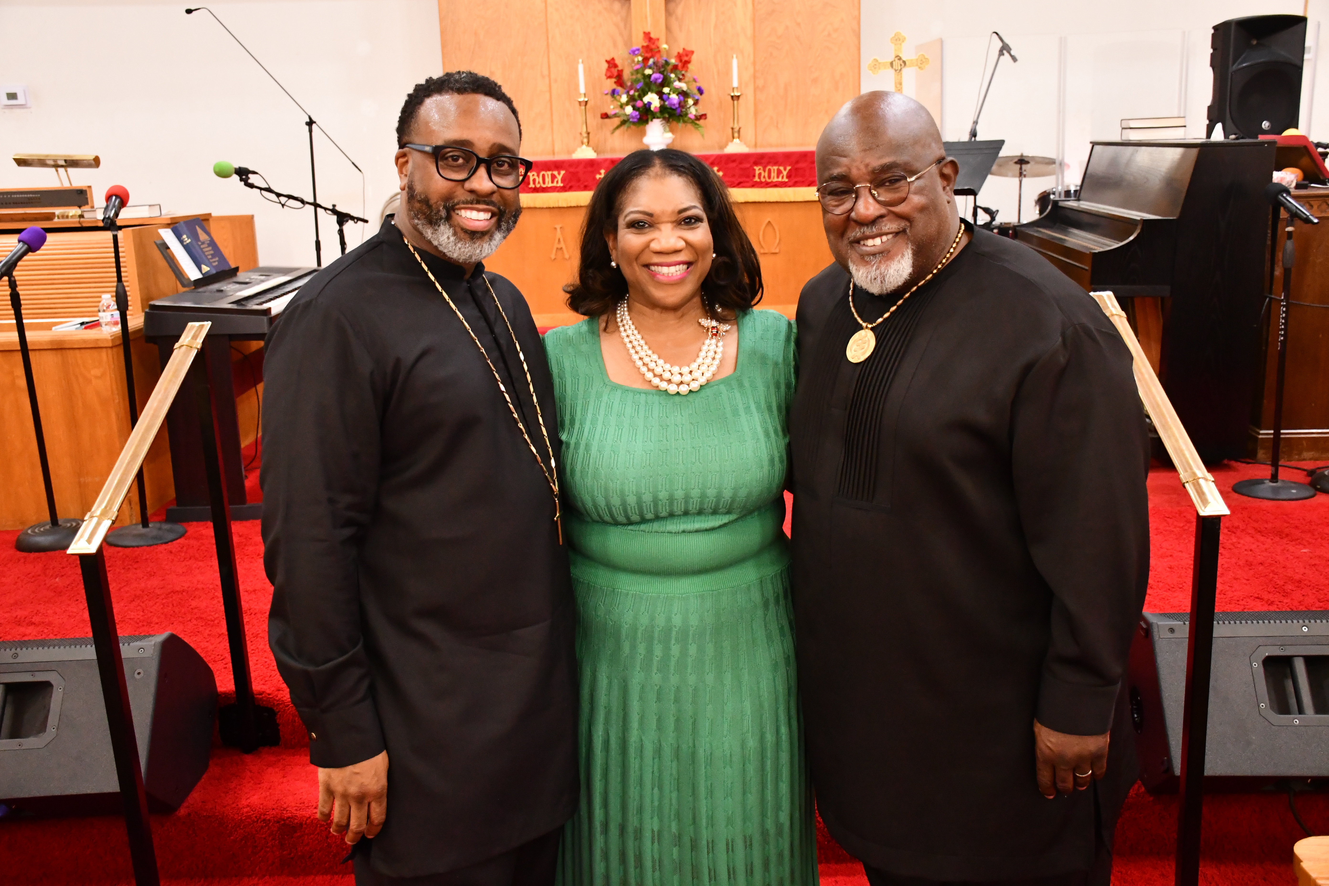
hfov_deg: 55.8
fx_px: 1255
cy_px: 443
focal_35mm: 34
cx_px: 664
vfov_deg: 38.9
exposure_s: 1/60
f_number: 4
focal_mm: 23
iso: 4000
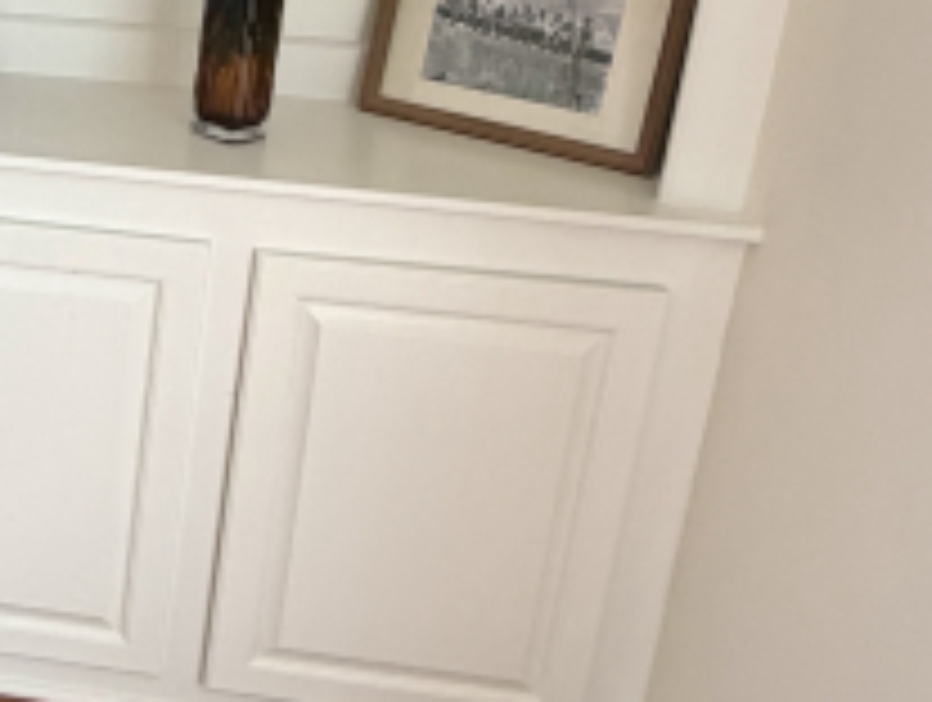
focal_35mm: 45
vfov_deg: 29.0
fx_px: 1214
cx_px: -9
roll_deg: -2.8
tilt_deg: -14.6
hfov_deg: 37.4
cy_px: -83
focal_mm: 2.22
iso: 160
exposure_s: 1/121
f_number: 2.2
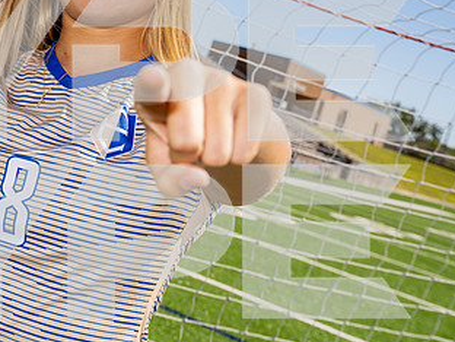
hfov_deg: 25.2
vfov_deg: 19.4
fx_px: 986
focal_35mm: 75
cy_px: 65
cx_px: 44
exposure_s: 1/250
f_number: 8
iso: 100
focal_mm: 42
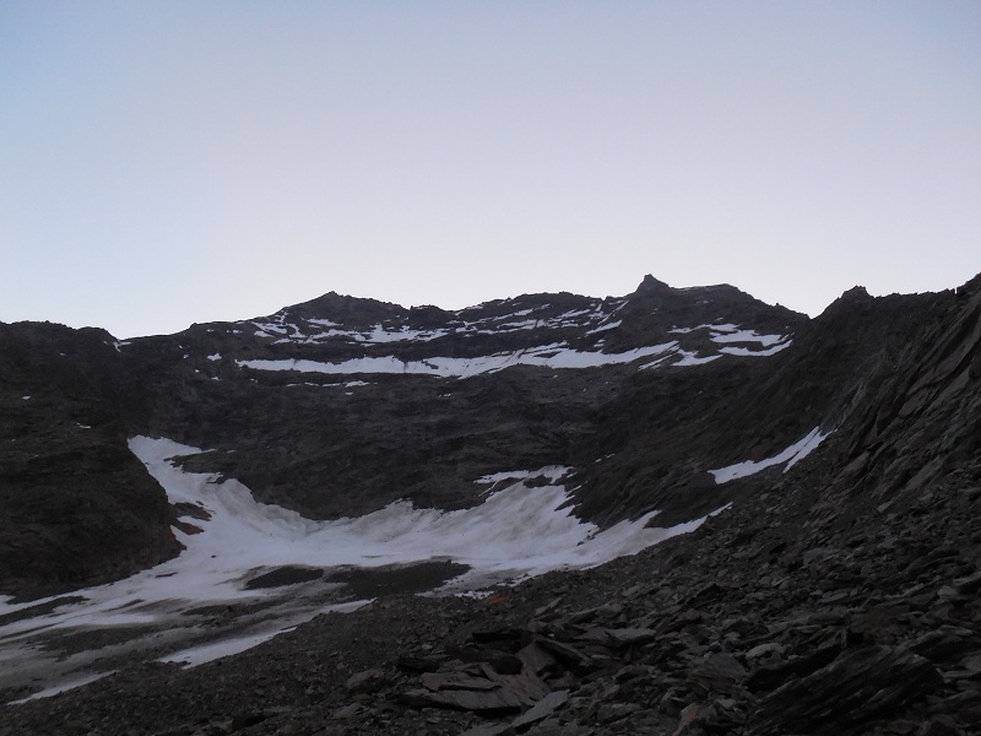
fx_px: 822
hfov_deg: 61.7
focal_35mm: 29
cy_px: 368
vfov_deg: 48.2
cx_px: 490
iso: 400
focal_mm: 5.2
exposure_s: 1/25
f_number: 4
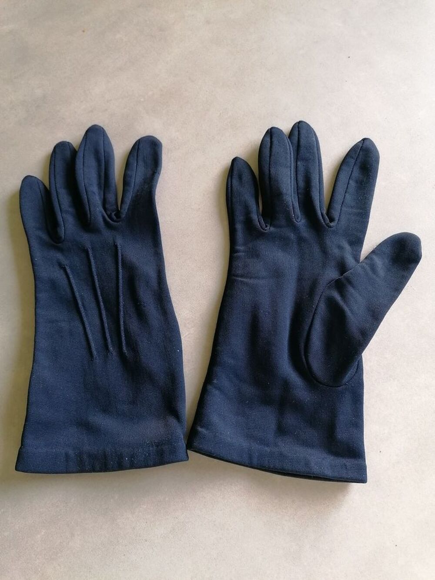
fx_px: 452
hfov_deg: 51.4
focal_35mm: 27
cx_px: 218
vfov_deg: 65.3
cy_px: 290
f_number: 1.8
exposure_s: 1/50
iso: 125
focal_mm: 4.75
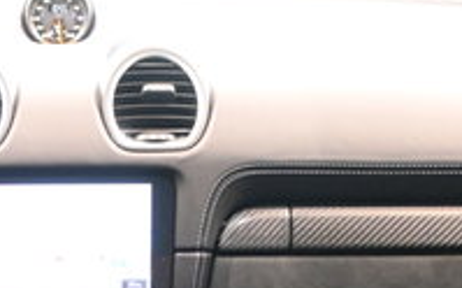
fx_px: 1484
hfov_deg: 17.4
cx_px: 33
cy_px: 509
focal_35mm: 118
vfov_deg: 10.5
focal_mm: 20
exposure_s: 1/60
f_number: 3.8
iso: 4500
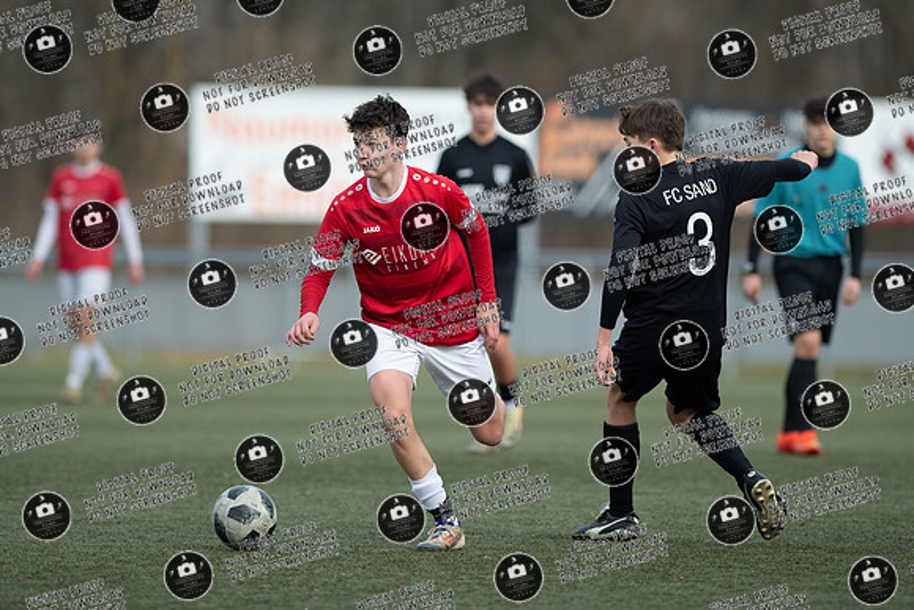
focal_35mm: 376
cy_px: 252
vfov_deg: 3.7
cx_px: 443
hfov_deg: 5.5
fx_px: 9543
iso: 180
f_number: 3.2
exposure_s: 1/1600
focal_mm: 300
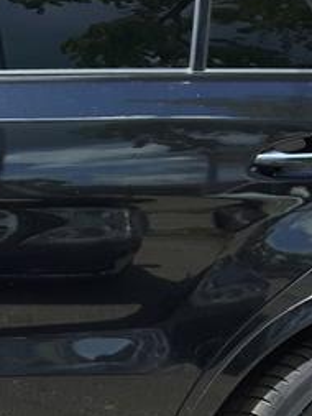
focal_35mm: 157
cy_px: 252
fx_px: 1885
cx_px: -289
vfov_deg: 12.6
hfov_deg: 9.0
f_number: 1.9
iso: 40
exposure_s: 1/433
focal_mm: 3.7
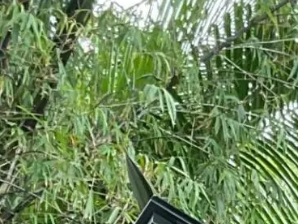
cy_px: 535
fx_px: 1954
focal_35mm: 227
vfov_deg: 6.3
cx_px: 481
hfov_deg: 8.5
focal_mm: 3
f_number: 1.8
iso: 40
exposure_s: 1/122
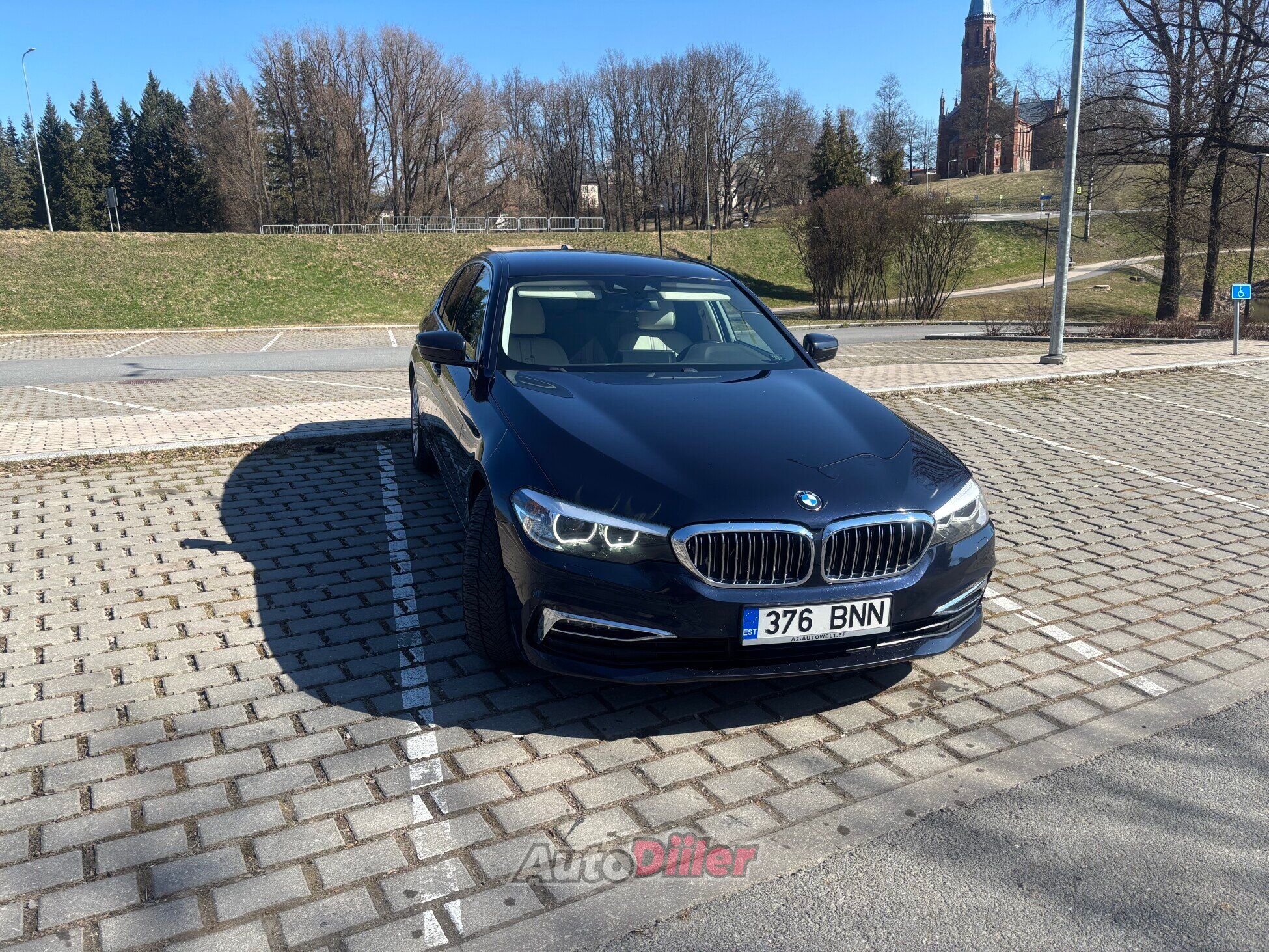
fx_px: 953
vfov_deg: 53.1
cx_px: 634
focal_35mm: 26
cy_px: 476
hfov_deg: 67.3
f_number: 1.6
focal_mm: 5.96
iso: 50
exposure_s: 1/1695
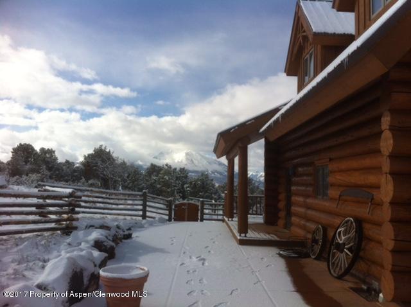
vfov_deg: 40.6
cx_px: 206
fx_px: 415
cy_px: 154
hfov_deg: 52.7
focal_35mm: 35
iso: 80
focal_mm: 3.85
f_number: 2.8
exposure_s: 1/2320
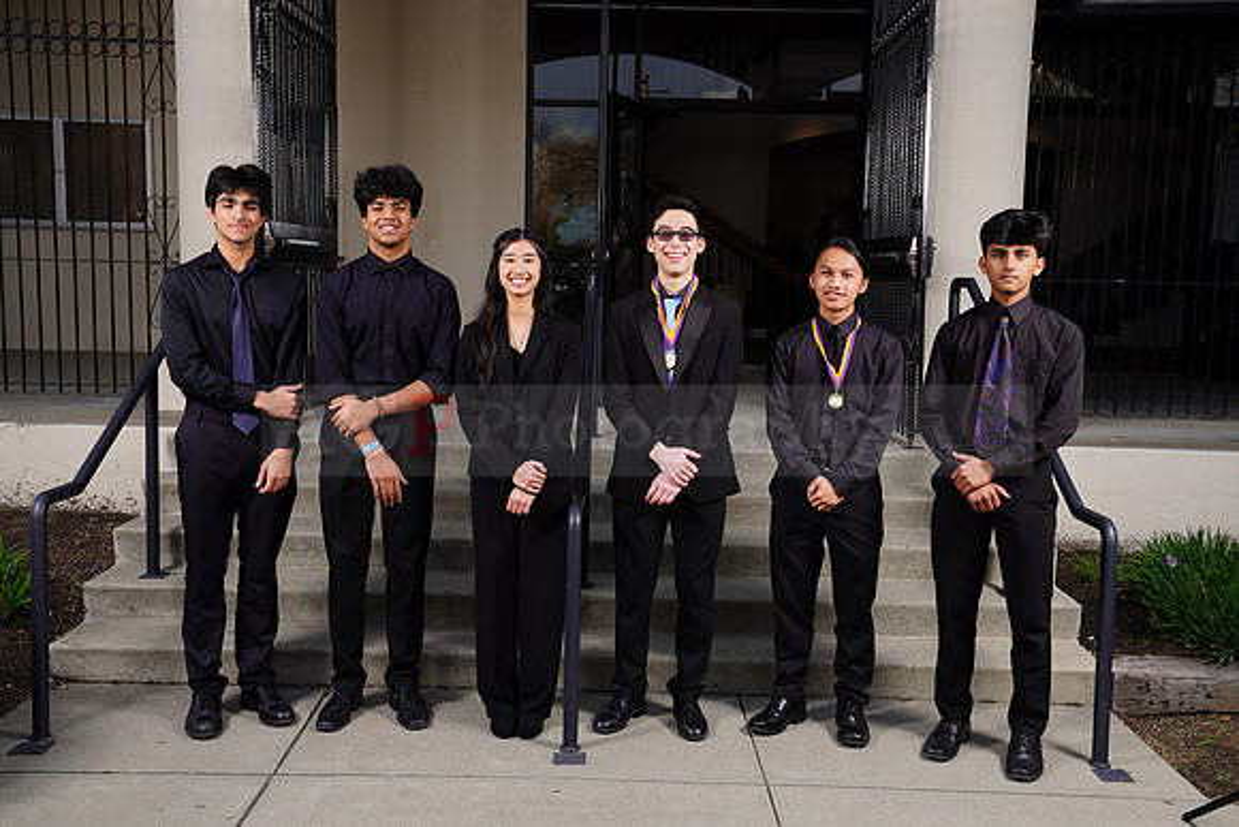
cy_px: 414
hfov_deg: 51.9
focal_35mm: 37
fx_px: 1274
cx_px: 620
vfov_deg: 36.0
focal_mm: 37
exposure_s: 1/200
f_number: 6.3
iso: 100
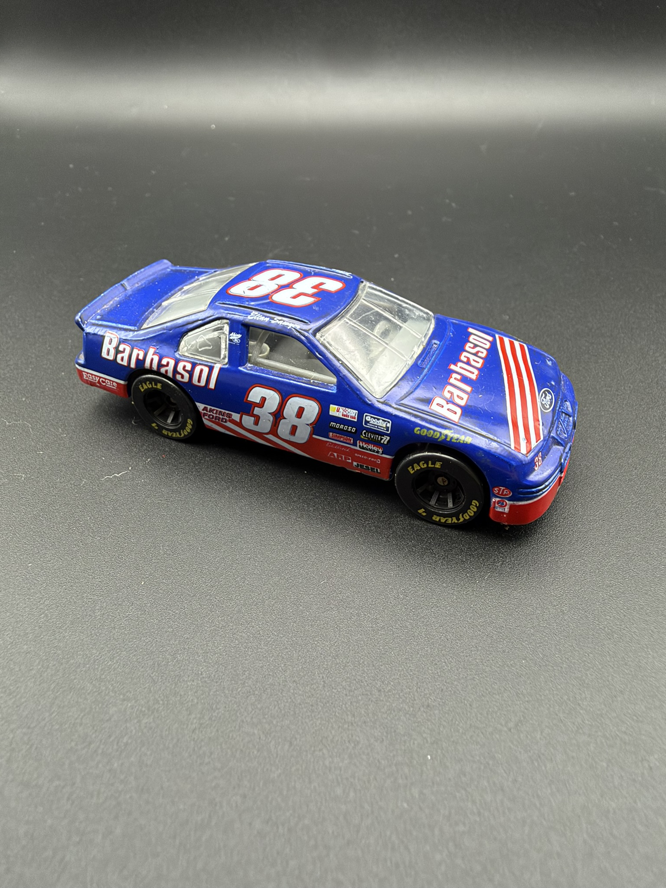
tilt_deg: -32.3
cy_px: 444
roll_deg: -1.0
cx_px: 333
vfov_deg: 69.4
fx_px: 641
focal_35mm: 25
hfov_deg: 54.9
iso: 250
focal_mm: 2.22
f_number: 2.2
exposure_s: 1/60
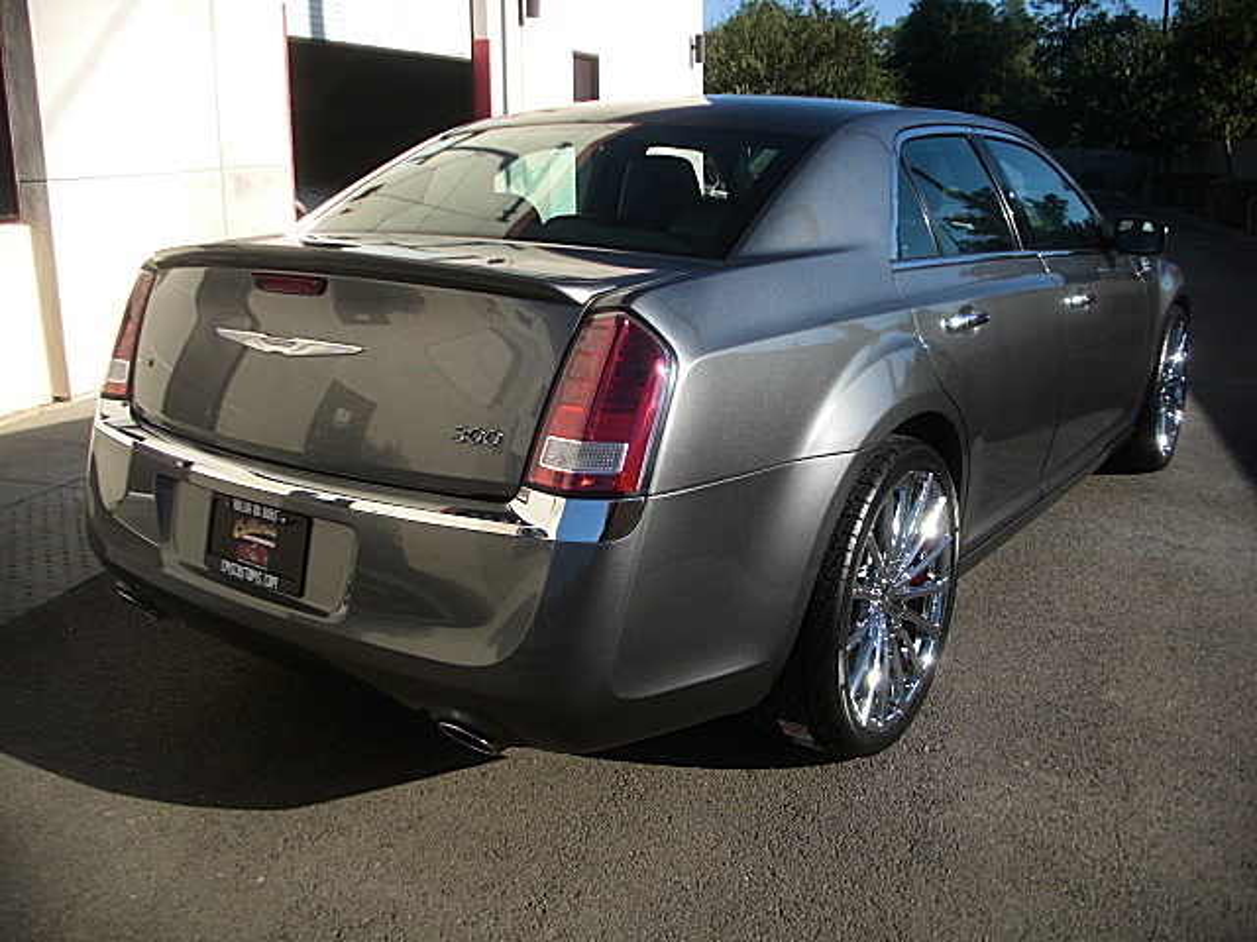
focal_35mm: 36
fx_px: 1307
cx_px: 628
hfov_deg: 51.4
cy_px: 471
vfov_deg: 39.7
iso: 50
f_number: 2.8
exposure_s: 1/640
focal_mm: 6.3
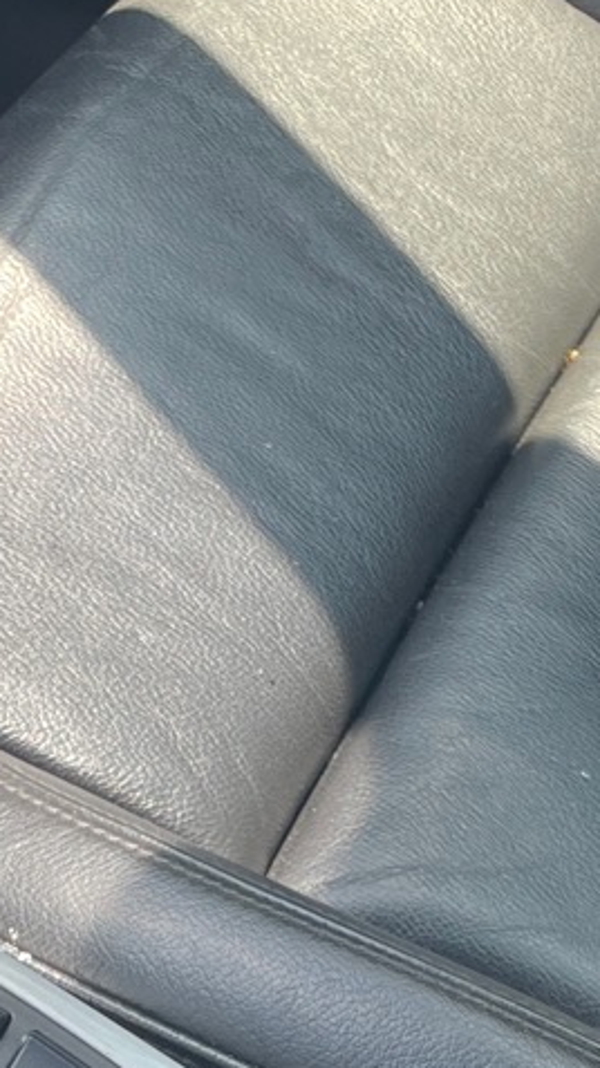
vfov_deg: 19.2
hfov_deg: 11.3
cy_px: 1158
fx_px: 3029
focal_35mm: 107
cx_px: 146
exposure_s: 1/198
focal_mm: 4.2
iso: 32
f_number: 1.6
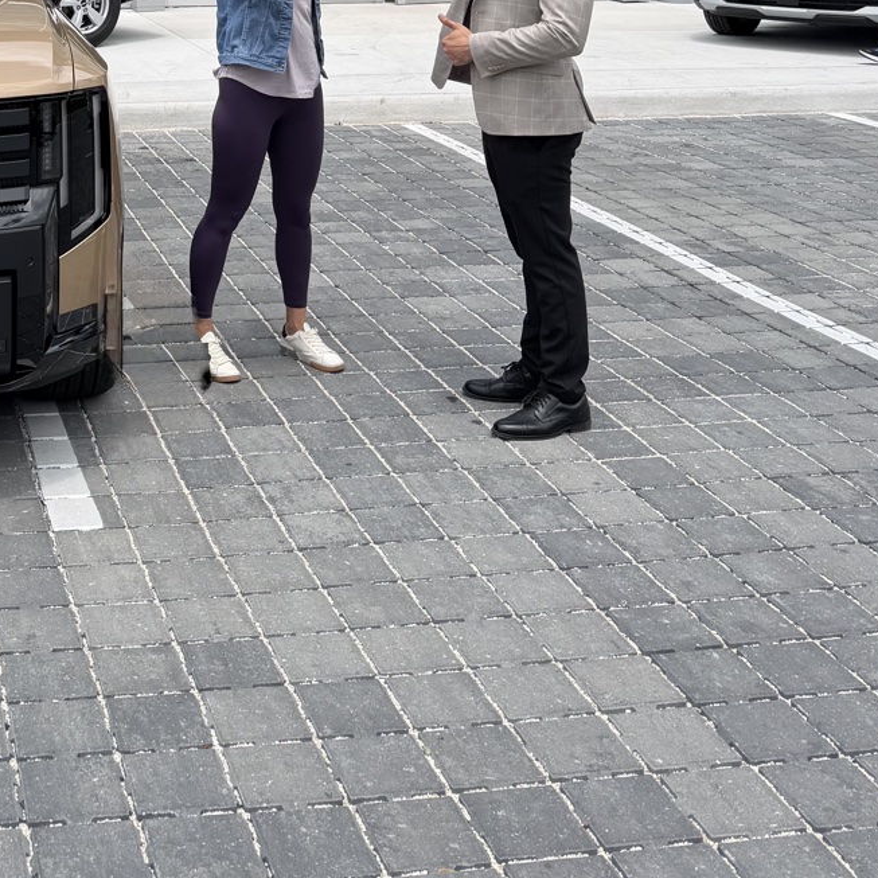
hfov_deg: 31.3
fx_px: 1492
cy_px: -112
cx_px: 90
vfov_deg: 29.3
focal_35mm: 52
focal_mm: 6.76
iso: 80
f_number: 1.78
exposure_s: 1/4167
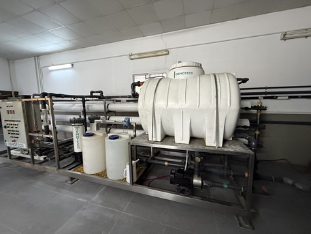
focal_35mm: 14
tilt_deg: -6.2
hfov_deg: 102.0
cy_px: 117
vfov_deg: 85.7
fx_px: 126
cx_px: 156
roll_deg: +0.9
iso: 500
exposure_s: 1/50
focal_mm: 2.22
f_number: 2.2
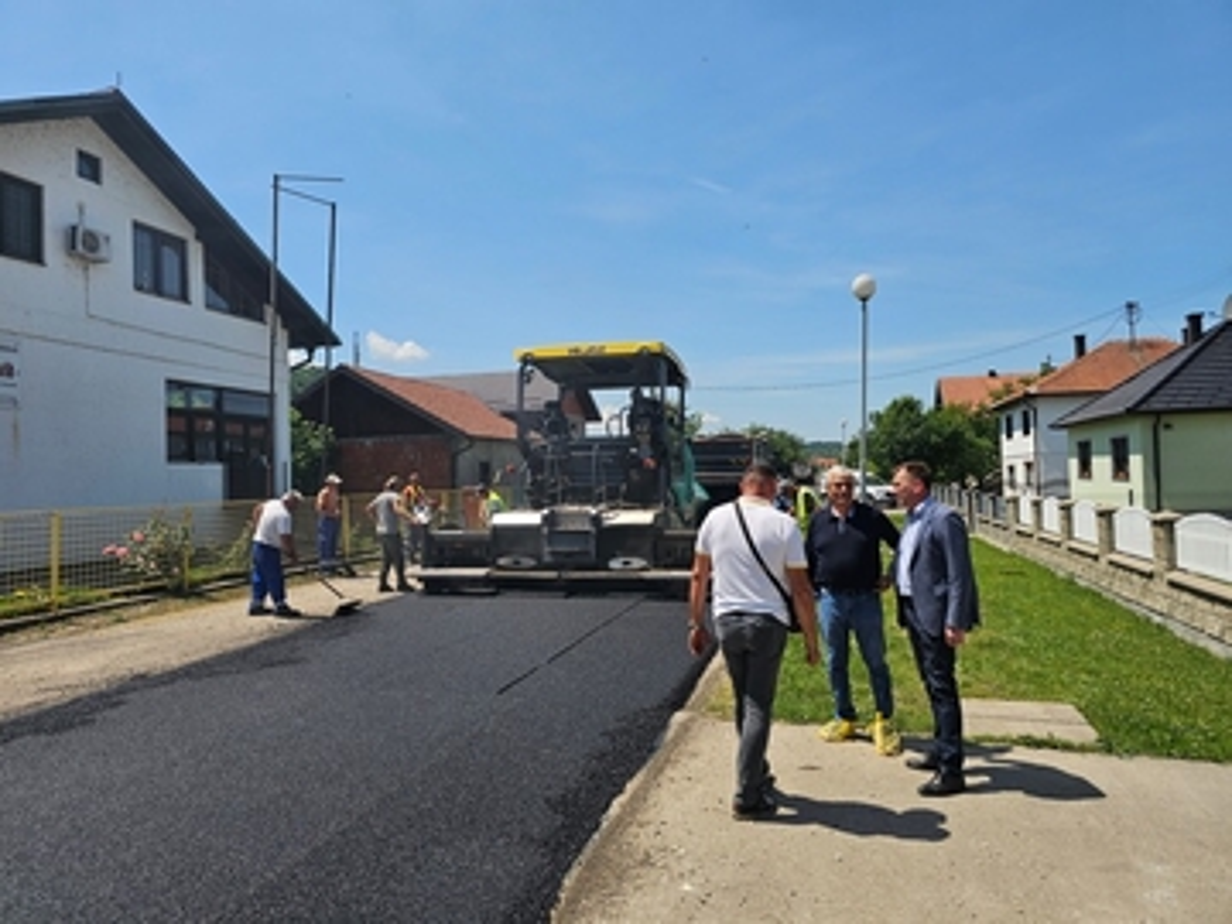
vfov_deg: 58.9
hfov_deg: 73.9
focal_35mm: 23
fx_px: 819
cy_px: 462
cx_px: 616
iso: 10
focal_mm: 6.3
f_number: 1.7
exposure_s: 1/917
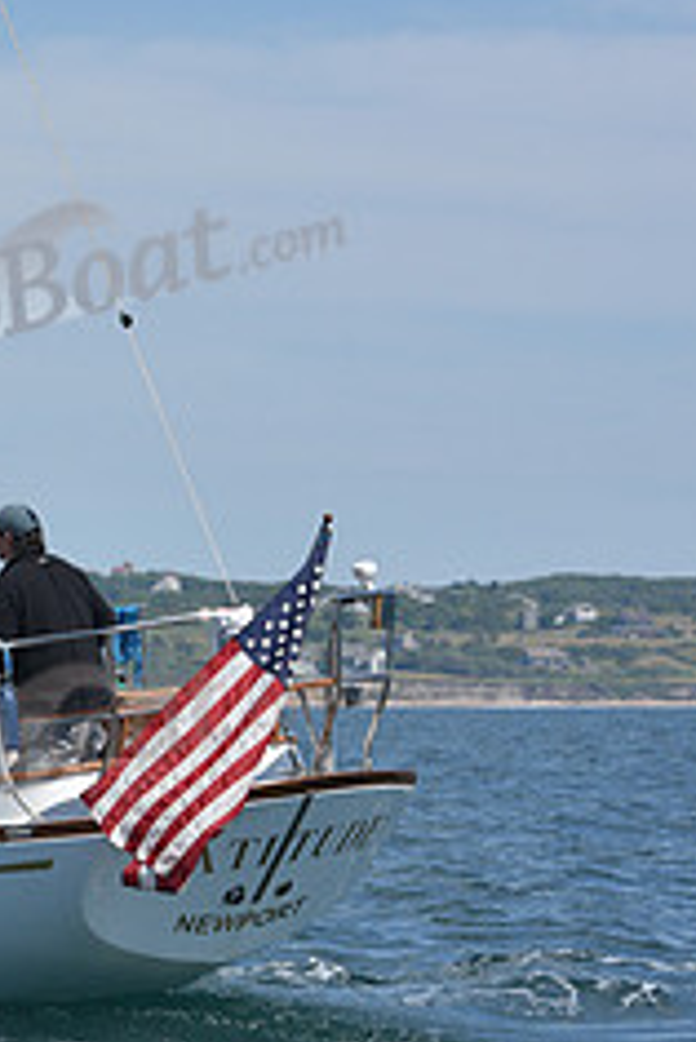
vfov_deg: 8.3
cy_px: 588
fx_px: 7152
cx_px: -505
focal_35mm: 247
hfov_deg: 5.5
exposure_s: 1/800
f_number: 10
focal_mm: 100
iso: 250
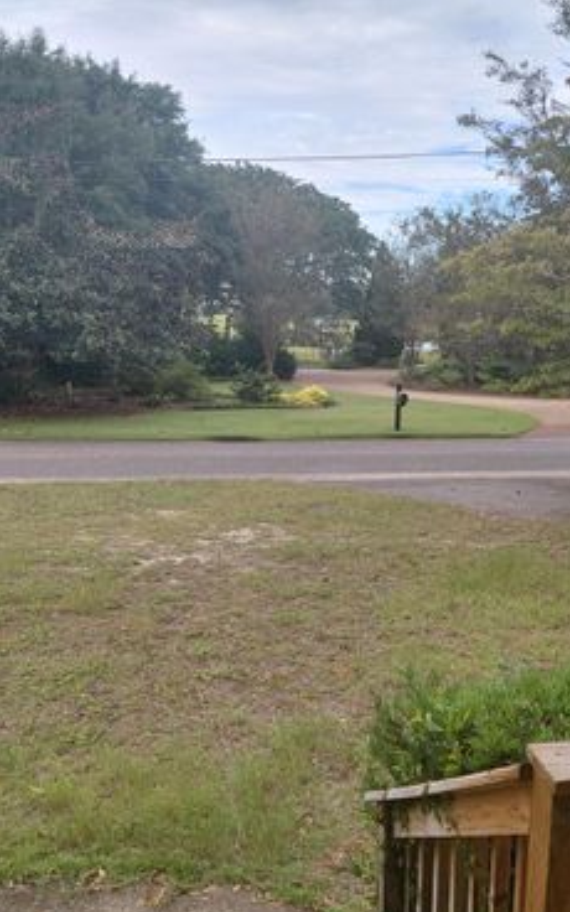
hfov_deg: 35.0
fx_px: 895
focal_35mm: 36
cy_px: 460
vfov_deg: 54.0
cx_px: 377
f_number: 1.8
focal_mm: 4.69
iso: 50
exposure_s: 1/819
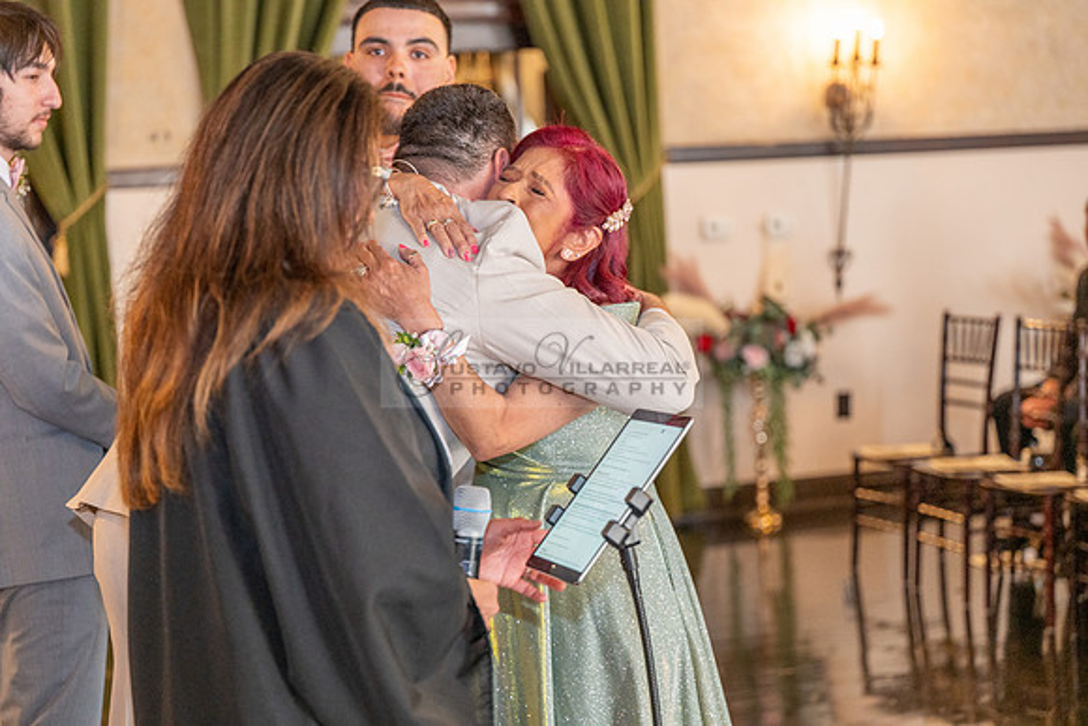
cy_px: 363
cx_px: 544
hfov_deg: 28.8
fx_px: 2116
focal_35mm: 70
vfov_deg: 19.5
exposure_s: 1/200
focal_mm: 70
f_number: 2.8
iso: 1600
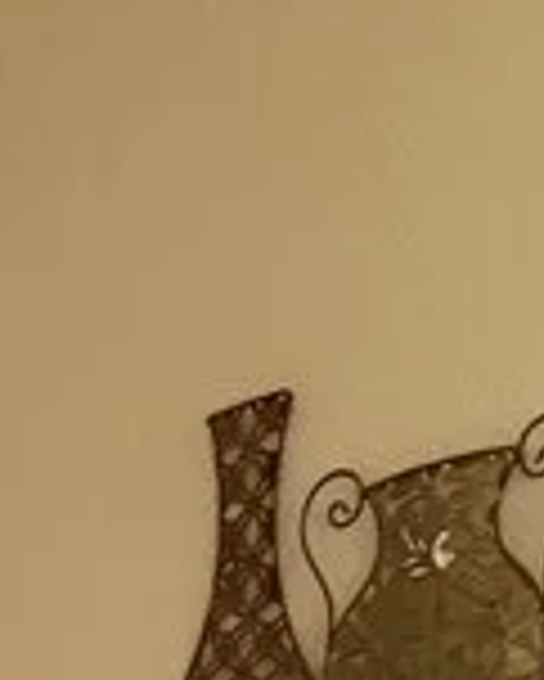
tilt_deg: -8.3
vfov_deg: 10.4
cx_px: -1021
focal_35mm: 159
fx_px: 3197
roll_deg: -0.5
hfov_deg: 8.4
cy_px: 1635
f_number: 1.78
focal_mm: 6.76
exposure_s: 1/60
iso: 500
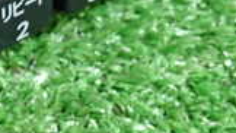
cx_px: -63
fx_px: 757
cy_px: -37
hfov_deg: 16.8
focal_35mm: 121
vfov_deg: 9.8
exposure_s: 1/30
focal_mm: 5.4
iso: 500
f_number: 2.3
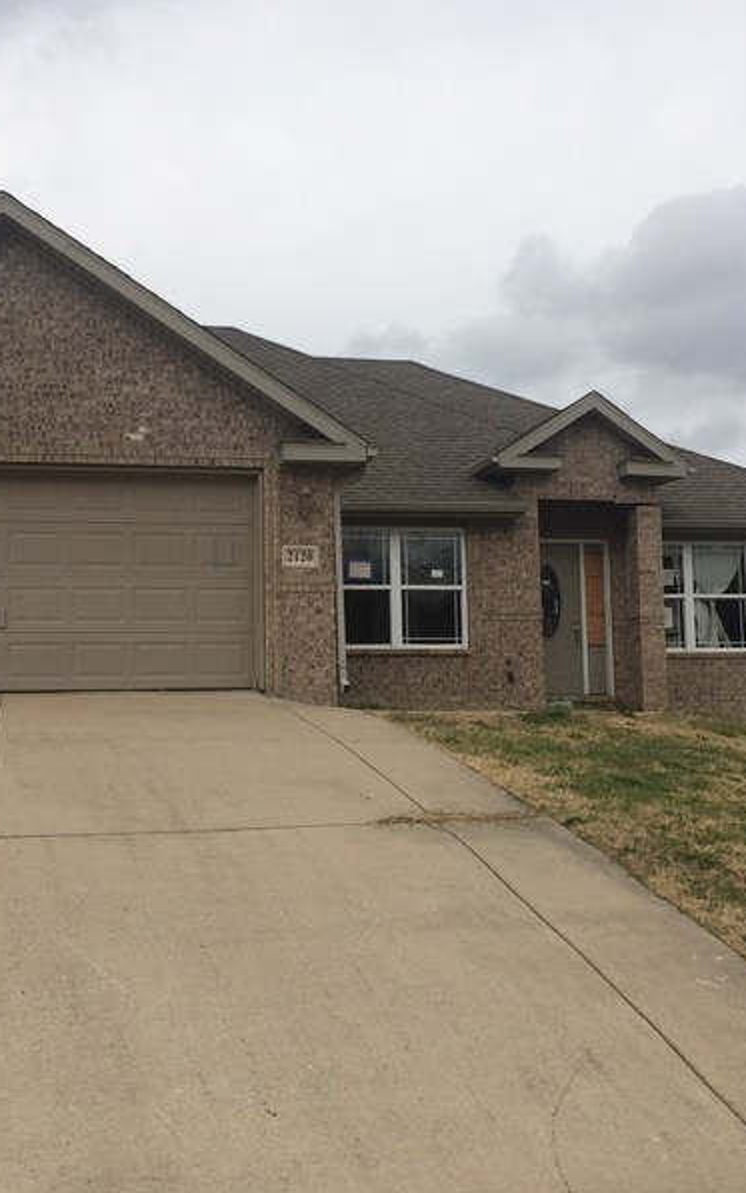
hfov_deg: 30.5
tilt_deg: +6.5
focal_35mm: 42
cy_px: 596
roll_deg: +1.6
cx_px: 312
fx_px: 1367
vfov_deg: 47.2
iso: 32
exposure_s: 1/2283
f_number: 2.2
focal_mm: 4.15
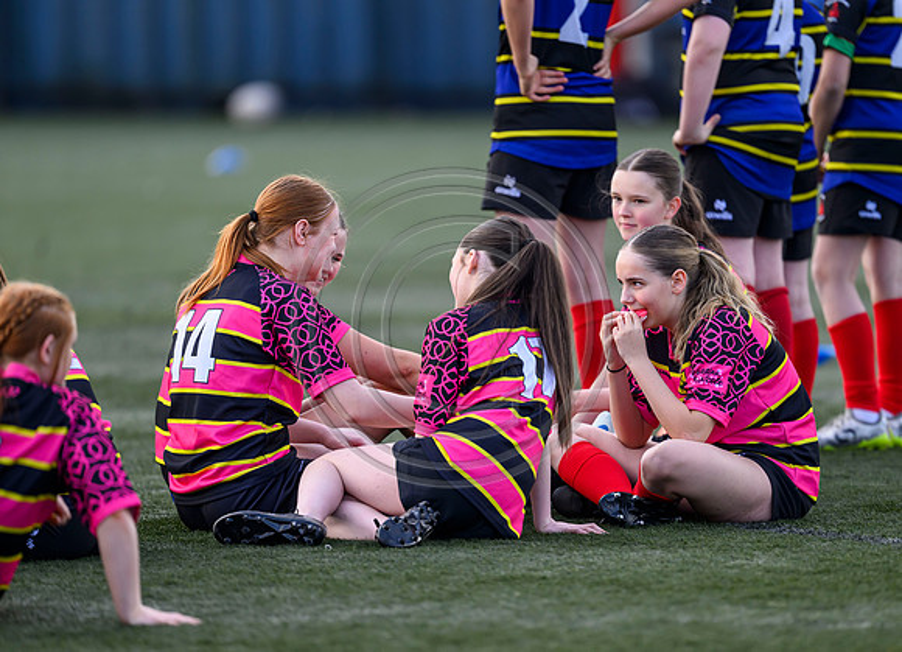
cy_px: 347
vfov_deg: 3.2
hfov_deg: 4.5
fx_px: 11575
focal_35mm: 450
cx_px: 521
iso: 500
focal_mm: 400
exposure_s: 1/2000
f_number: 2.8
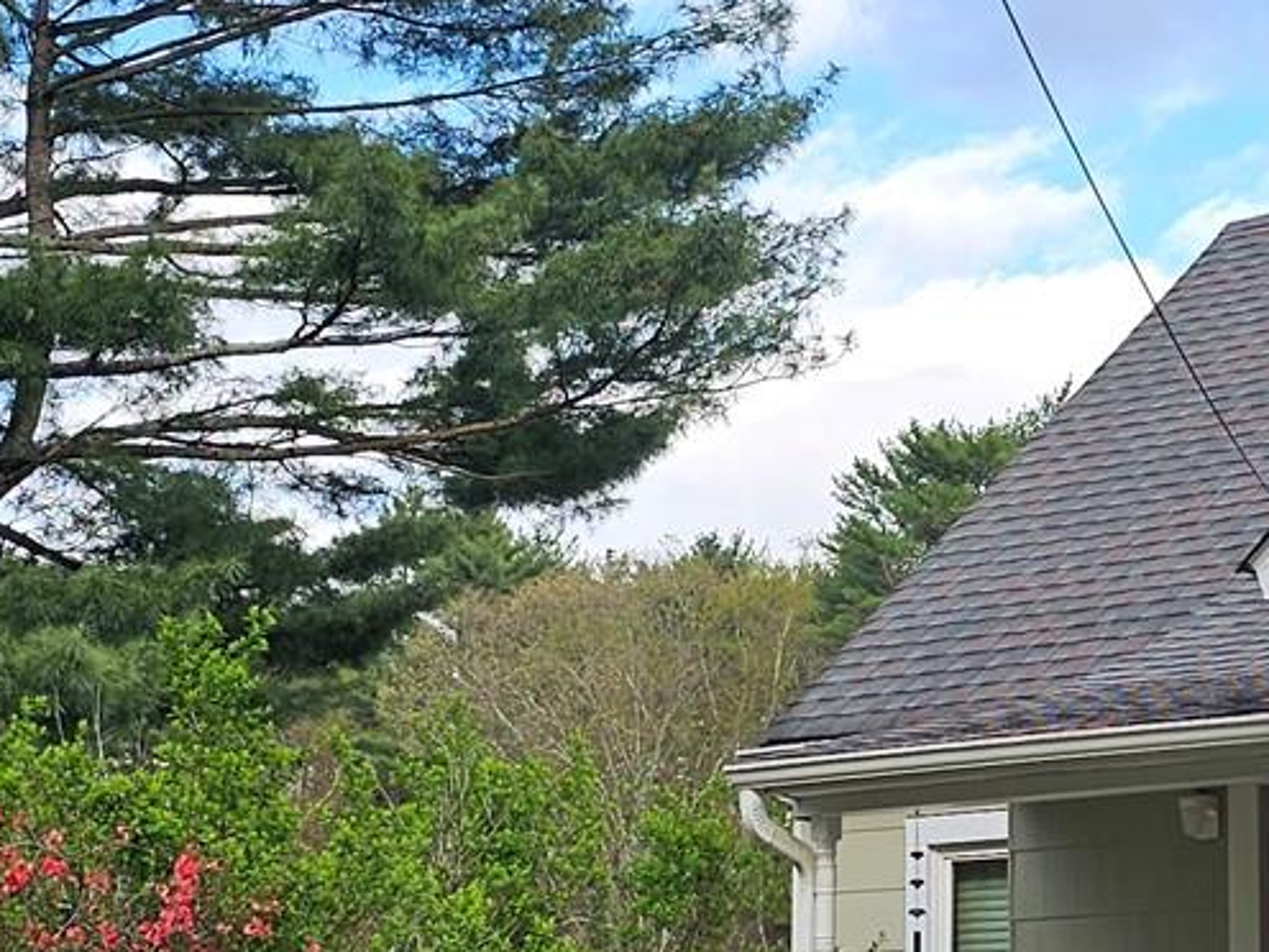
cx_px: 1026
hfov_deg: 20.4
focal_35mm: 95
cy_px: 525
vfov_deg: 15.6
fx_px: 3483
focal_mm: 6.3
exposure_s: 1/256
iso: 10
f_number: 1.7
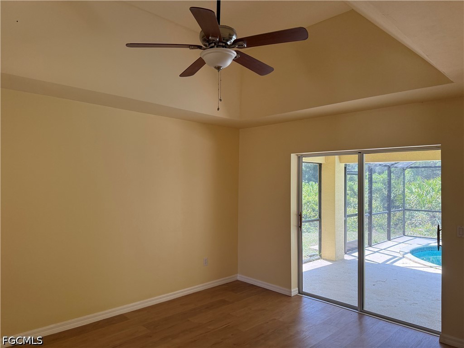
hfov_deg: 71.6
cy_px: 174
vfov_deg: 56.8
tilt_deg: +1.5
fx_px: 322
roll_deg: -0.8
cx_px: 232
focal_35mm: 24
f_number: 1.78
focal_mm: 6.76
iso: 160
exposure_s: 1/243
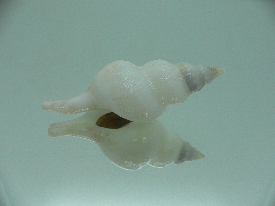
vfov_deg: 40.7
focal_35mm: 35
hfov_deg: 52.6
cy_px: 103
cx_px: 138
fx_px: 278
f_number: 2.8
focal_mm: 4.6
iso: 80
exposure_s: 1/80
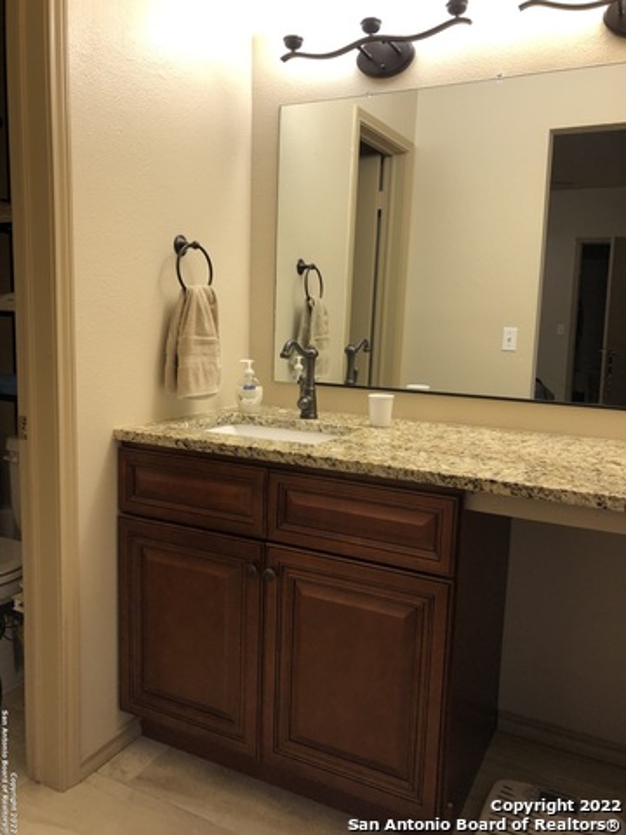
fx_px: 675
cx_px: 313
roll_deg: -1.0
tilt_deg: -7.9
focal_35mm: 28
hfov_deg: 49.7
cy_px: 418
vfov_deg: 63.4
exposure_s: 1/24
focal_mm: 3.99
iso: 40
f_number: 1.8
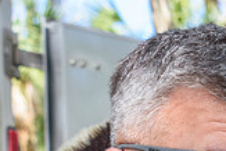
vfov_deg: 6.4
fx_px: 1345
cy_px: 228
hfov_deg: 9.5
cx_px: 220
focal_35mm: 214
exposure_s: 1/200
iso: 400
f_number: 7.1
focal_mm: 40
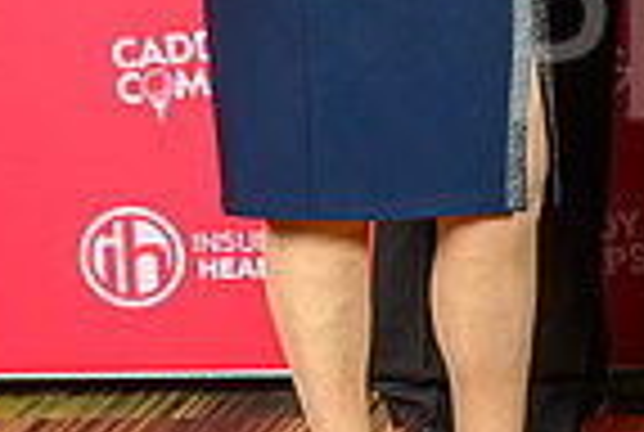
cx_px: 1094
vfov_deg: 7.3
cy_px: -164
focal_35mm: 186
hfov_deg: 10.5
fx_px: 3334
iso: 250
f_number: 5.6
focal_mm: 46
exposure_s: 1/160
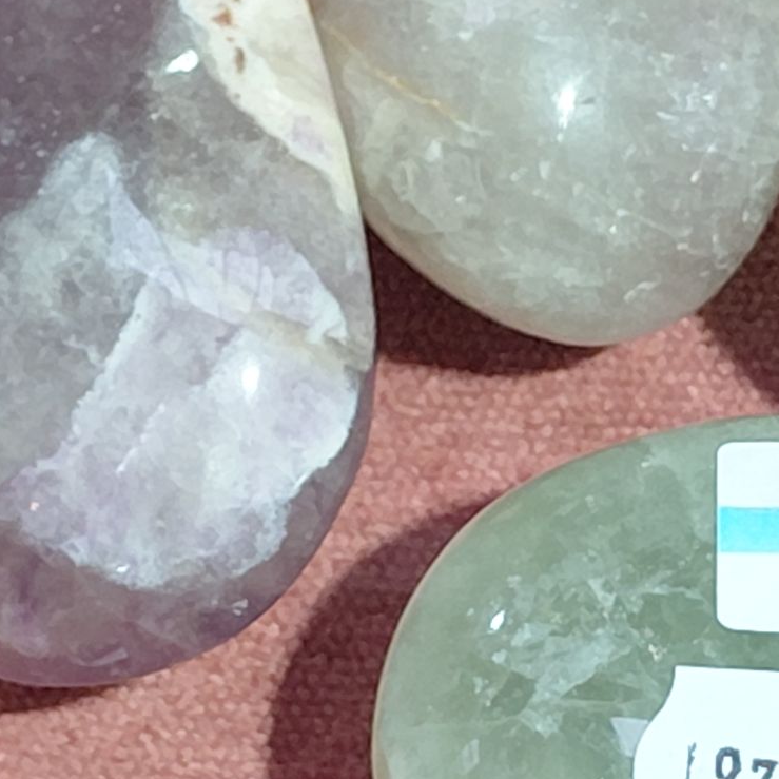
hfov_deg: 26.8
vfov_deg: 28.1
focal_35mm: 61
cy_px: 460
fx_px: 1553
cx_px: 749
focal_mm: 4.69
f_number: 1.8
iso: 160
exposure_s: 1/60
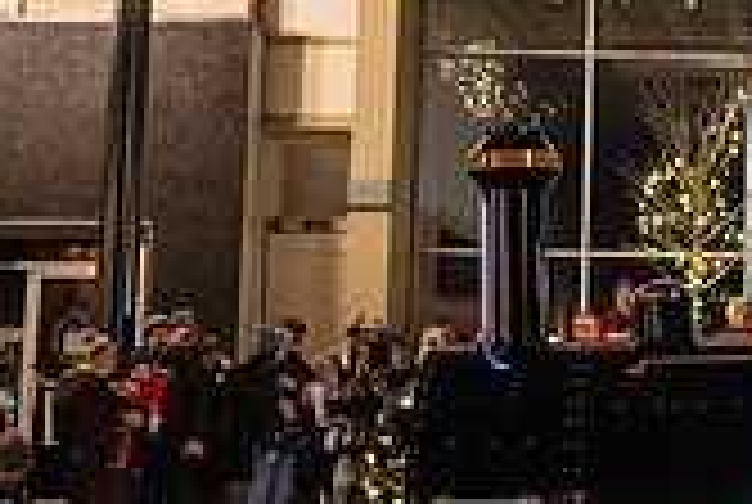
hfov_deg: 19.8
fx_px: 2030
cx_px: 896
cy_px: 115
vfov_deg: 14.1
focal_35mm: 97
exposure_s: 1/200
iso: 5000
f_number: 3.2
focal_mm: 28
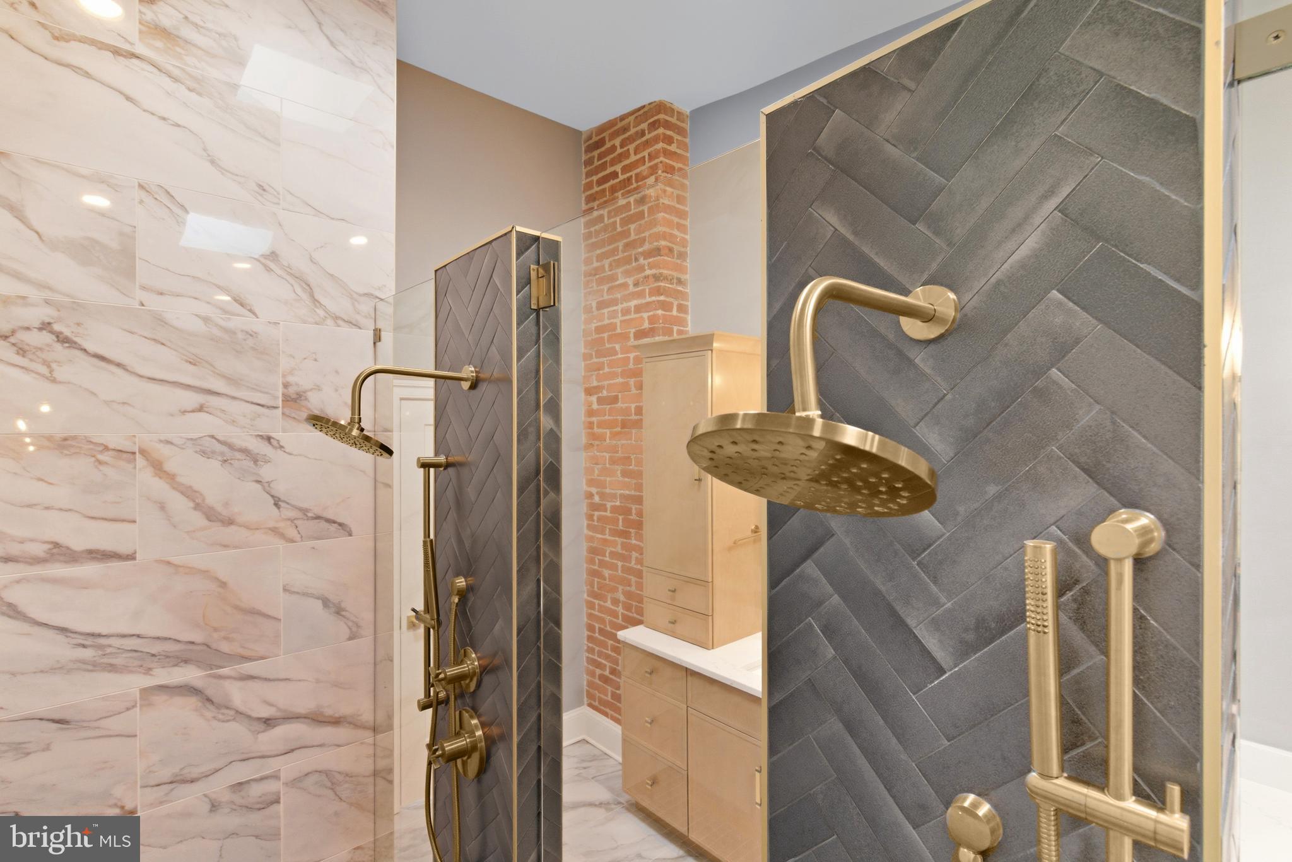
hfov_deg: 96.7
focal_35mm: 16
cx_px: 646
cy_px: 431
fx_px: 574
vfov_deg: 73.8
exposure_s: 1/15
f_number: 8
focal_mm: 16
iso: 500
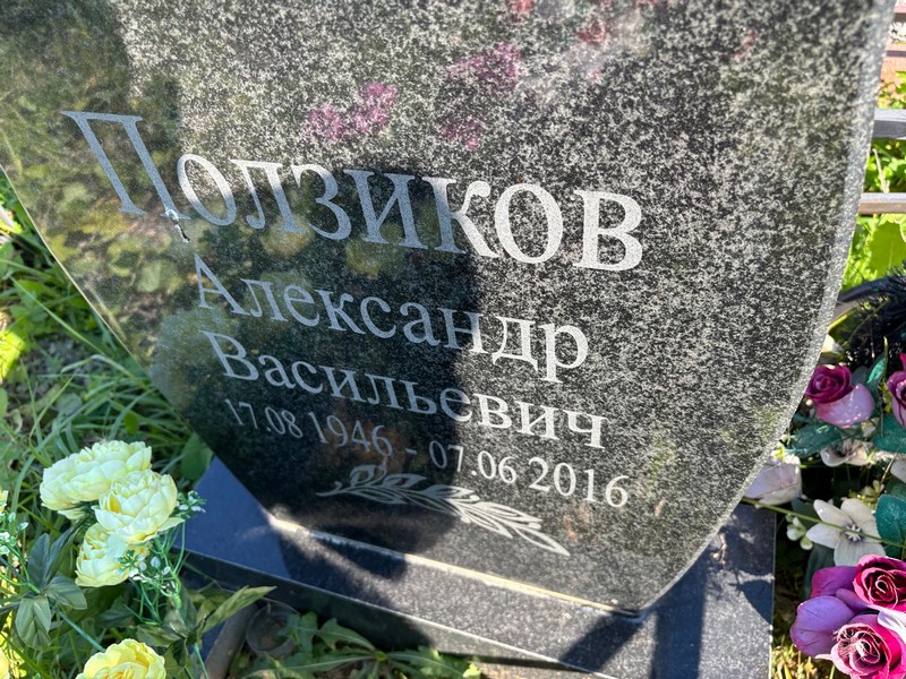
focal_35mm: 26
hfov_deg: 67.3
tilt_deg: -47.9
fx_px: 680
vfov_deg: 53.1
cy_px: 340
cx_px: 453
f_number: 1.6
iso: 50
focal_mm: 5.96
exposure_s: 1/411
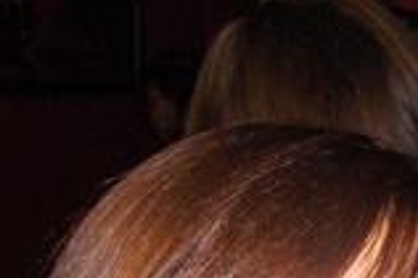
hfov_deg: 18.0
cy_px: 453
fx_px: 1264
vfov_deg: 11.8
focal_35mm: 109
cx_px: 476
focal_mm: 5.8
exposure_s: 1/60
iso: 100
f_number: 2.6
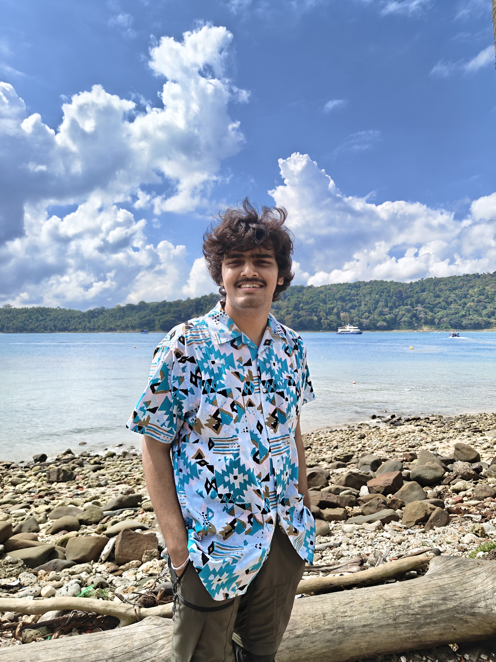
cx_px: 248
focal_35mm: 24
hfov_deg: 56.8
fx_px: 459
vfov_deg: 71.6
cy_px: 331
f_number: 1.8
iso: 80
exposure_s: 1/570
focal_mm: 5.59
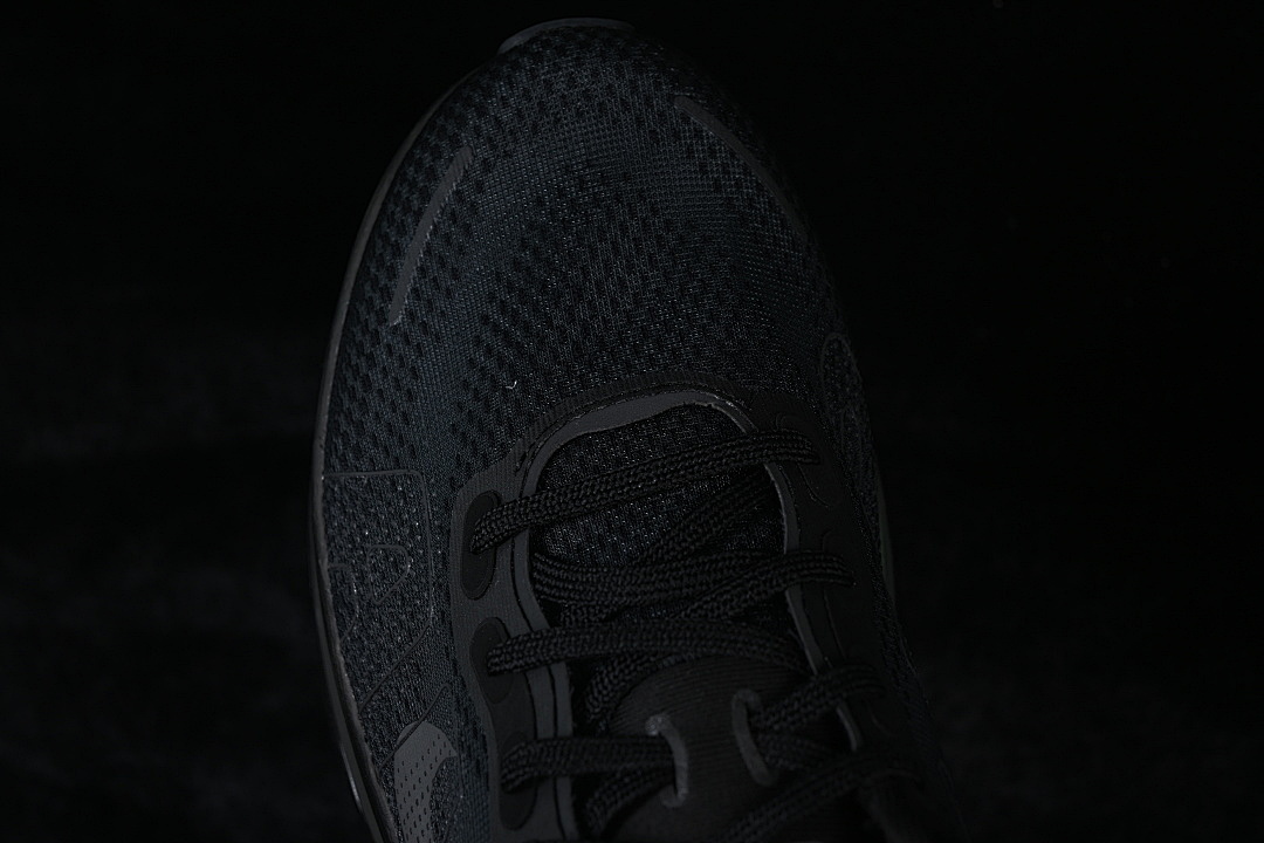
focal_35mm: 75
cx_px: 632
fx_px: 2633
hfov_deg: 27.0
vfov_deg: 18.2
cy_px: 422
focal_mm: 50
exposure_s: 1/50
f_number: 6.3
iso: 160
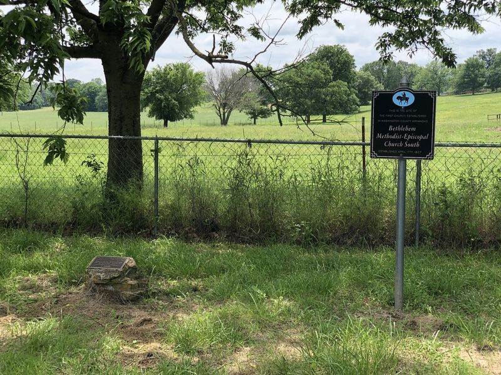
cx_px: 250
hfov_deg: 36.8
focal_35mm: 52
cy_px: 188
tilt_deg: -3.7
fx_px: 753
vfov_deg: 28.0
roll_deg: -0.6
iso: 16
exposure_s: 1/261
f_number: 2.4
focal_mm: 6
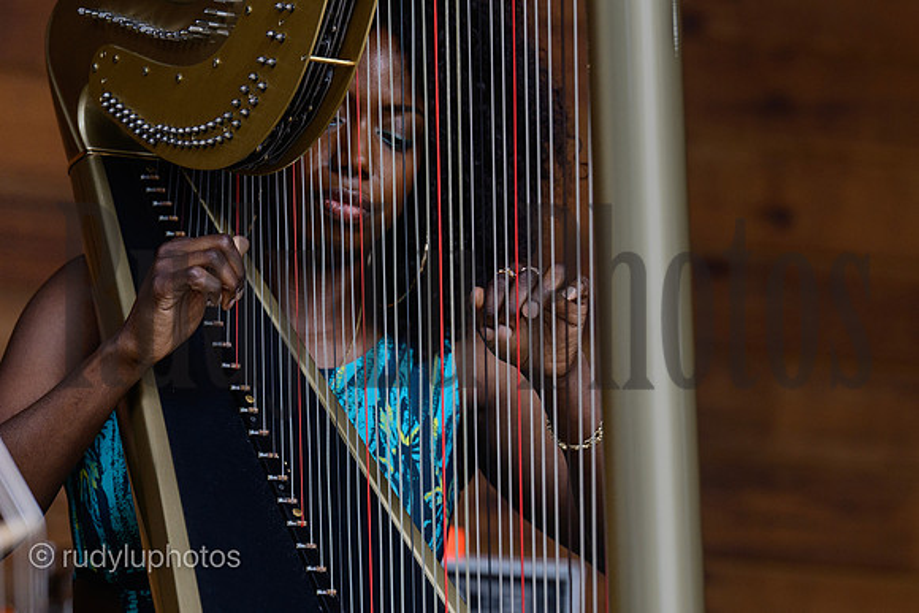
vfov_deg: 4.6
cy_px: 306
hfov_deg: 6.9
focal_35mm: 300
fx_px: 7660
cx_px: 460
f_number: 4.5
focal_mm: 200
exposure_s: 1/800
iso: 800
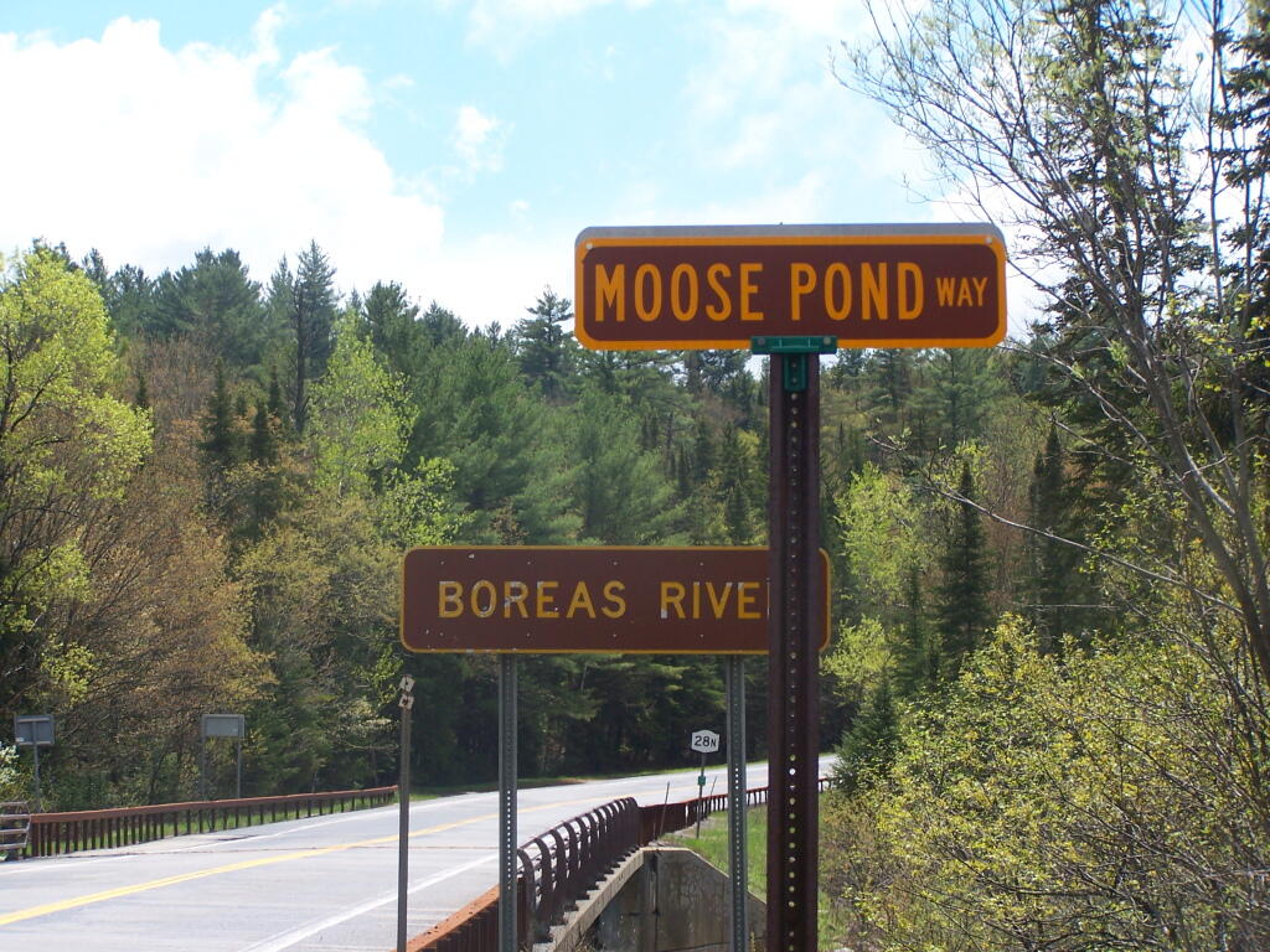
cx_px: 635
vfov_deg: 15.7
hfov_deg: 20.9
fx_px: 3449
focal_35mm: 94
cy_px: 476
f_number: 3.2
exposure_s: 1/800
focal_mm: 15.6
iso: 80
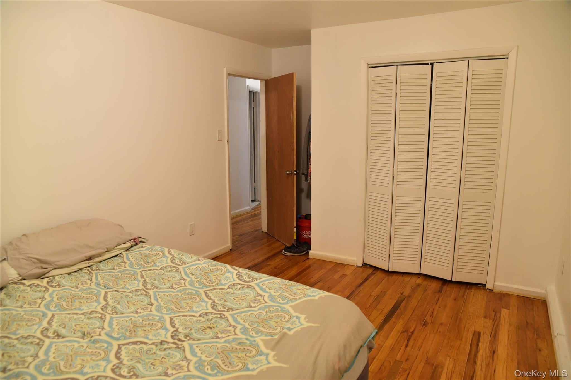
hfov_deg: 73.7
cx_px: 286
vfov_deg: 53.1
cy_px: 190
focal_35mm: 24
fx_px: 381
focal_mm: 24
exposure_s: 1/80
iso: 1600
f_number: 4.5
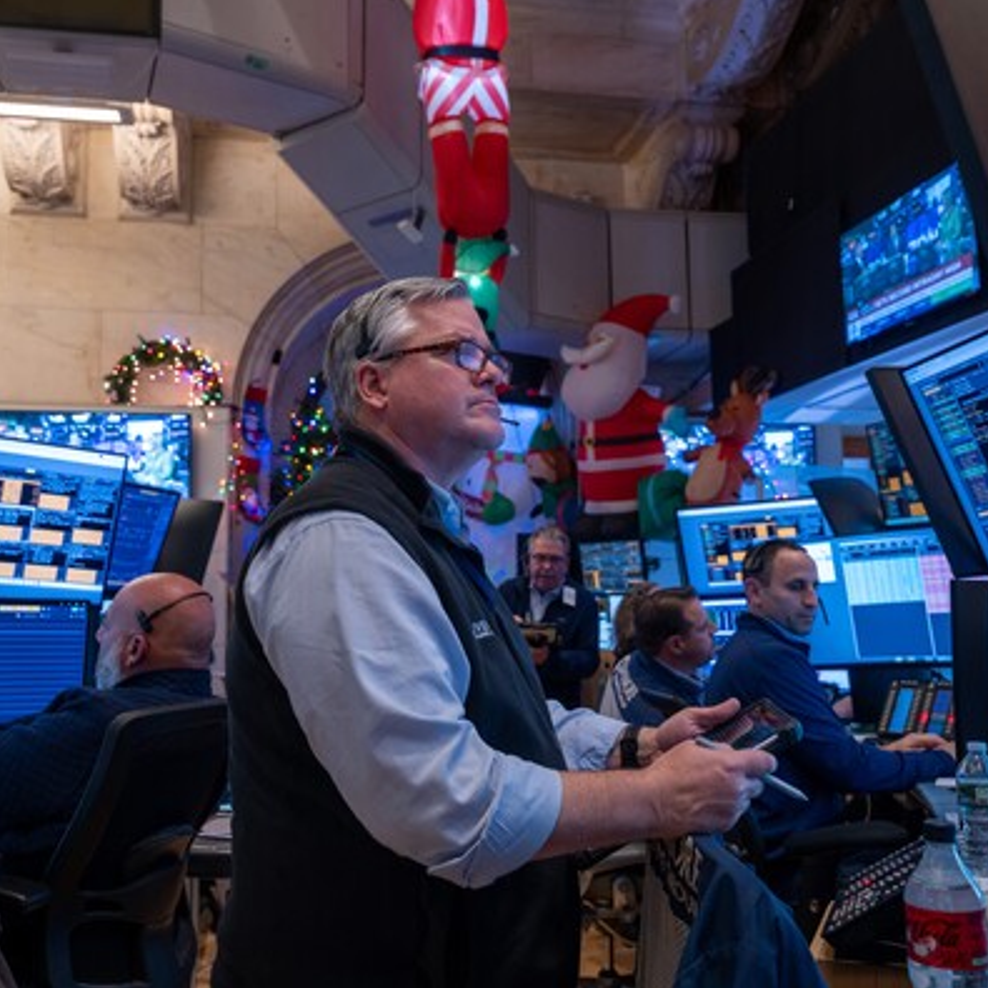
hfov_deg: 52.5
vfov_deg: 52.5
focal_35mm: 31
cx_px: 463
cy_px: 490
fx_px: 1001
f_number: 3.5
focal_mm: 24
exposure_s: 1/50
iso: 1000
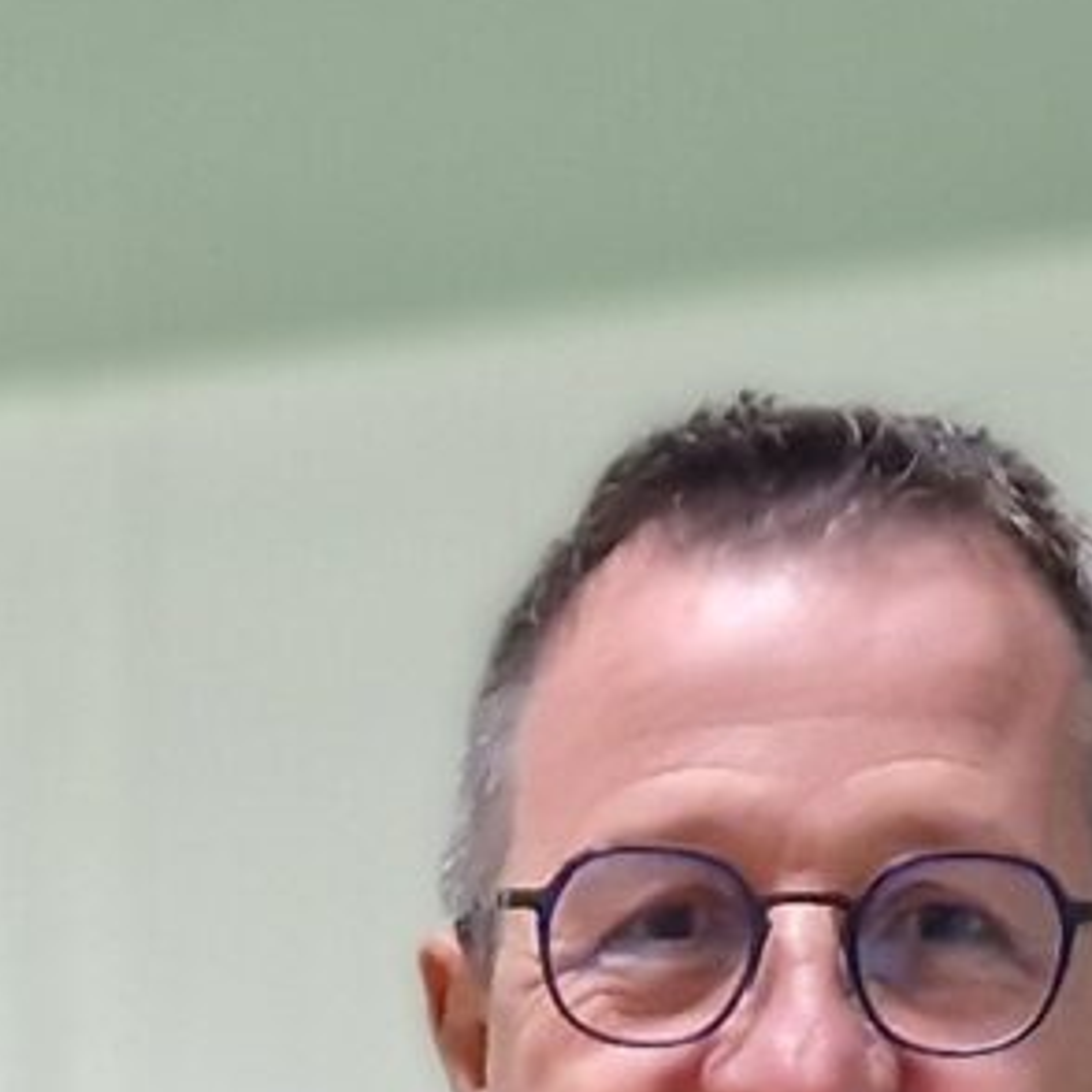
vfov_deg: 8.4
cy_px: 3183
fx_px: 6317
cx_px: 89
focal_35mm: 177
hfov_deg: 9.8
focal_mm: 5.4
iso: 320
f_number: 1.8
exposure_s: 1/50
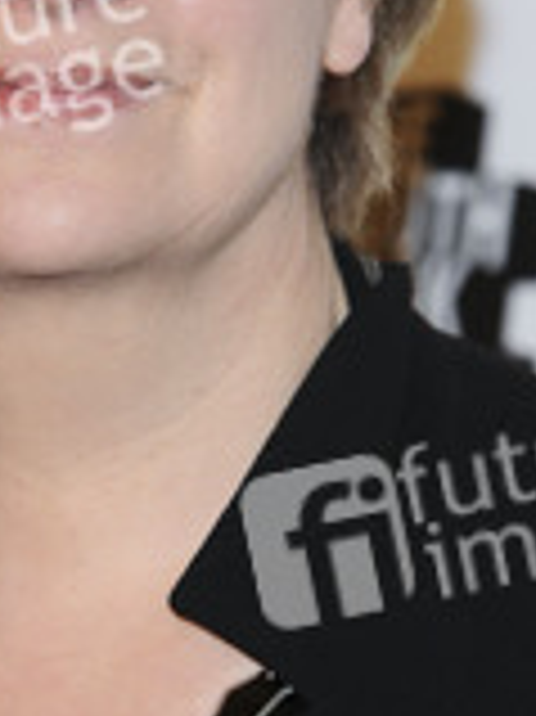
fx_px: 7881
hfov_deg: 3.9
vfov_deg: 5.2
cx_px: 65
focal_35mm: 381
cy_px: 297
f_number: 4.5
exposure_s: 1/160
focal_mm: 105
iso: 640
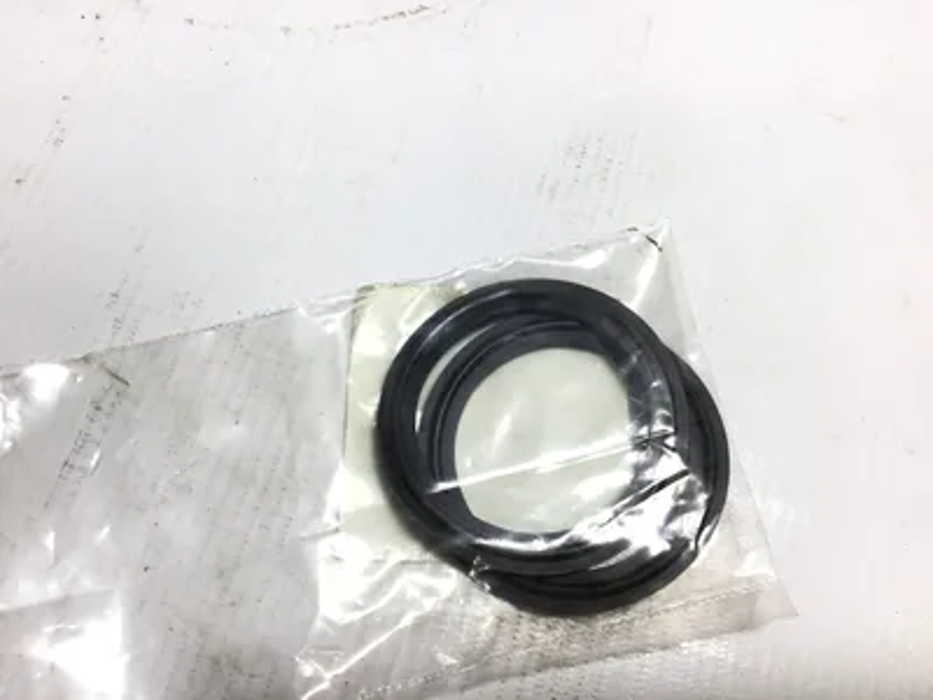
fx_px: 836
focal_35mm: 31
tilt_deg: -70.6
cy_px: 350
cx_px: 466
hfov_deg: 58.4
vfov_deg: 45.4
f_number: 2.4
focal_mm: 3.3
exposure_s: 1/141
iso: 25
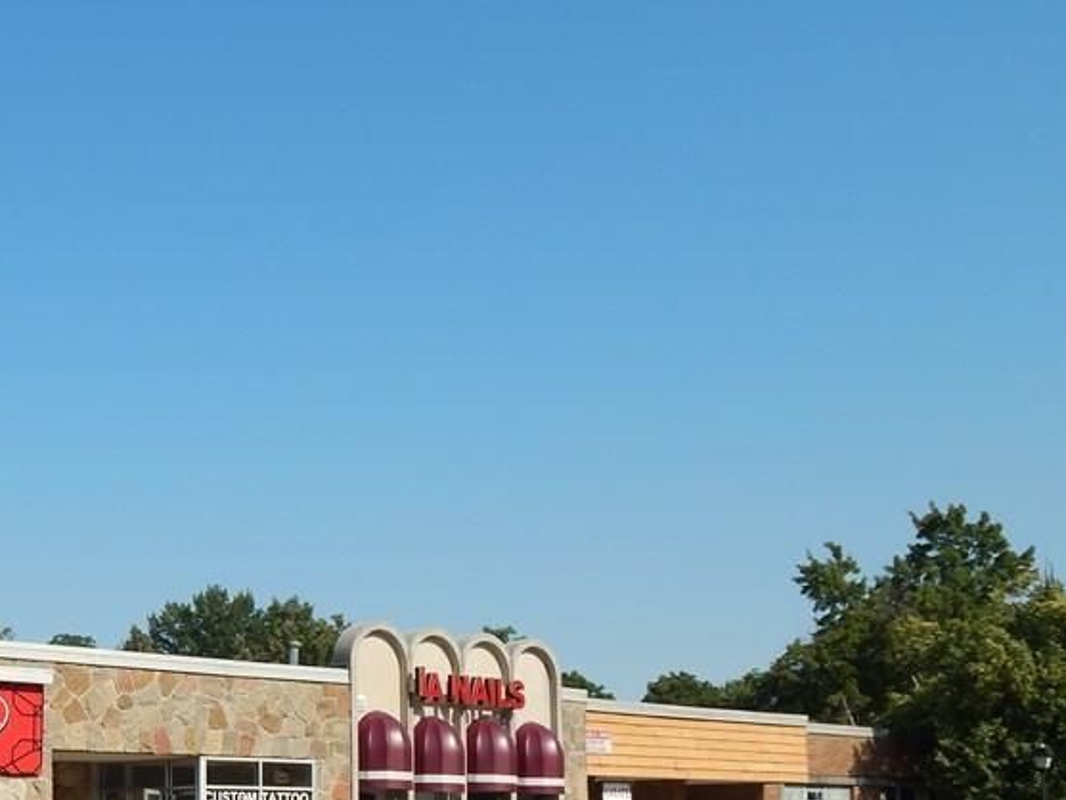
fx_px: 1756
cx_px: 233
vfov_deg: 25.0
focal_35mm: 57
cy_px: 695
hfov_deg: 32.9
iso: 125
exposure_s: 1/500
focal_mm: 5.6
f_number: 6.5
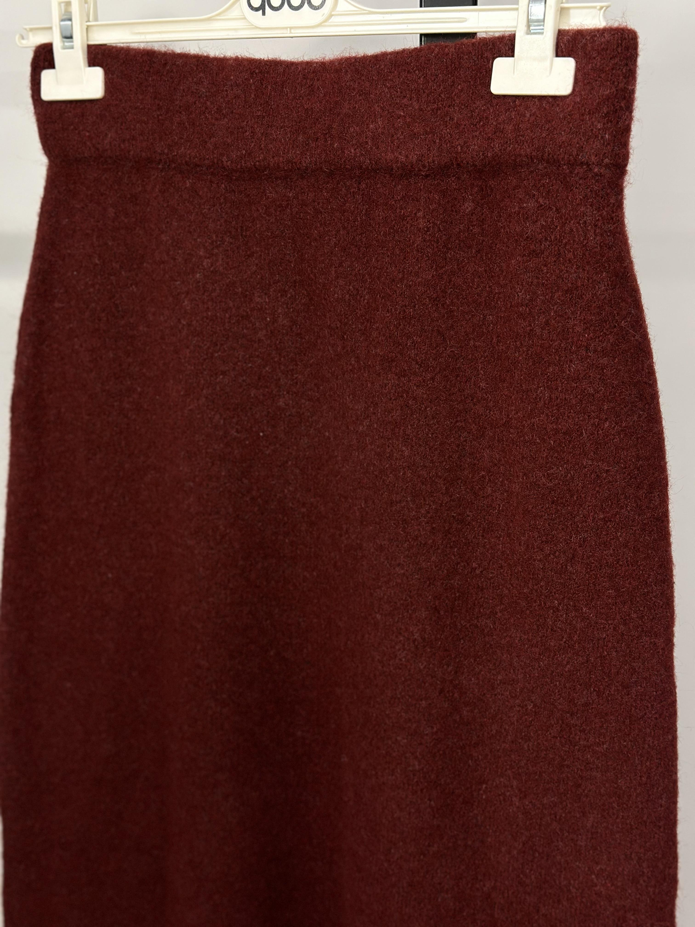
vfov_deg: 39.7
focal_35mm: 48
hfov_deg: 30.3
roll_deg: -0.3
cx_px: 348
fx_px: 1285
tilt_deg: -11.0
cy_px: 464
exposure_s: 1/50
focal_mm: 6.86
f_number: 1.78
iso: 250
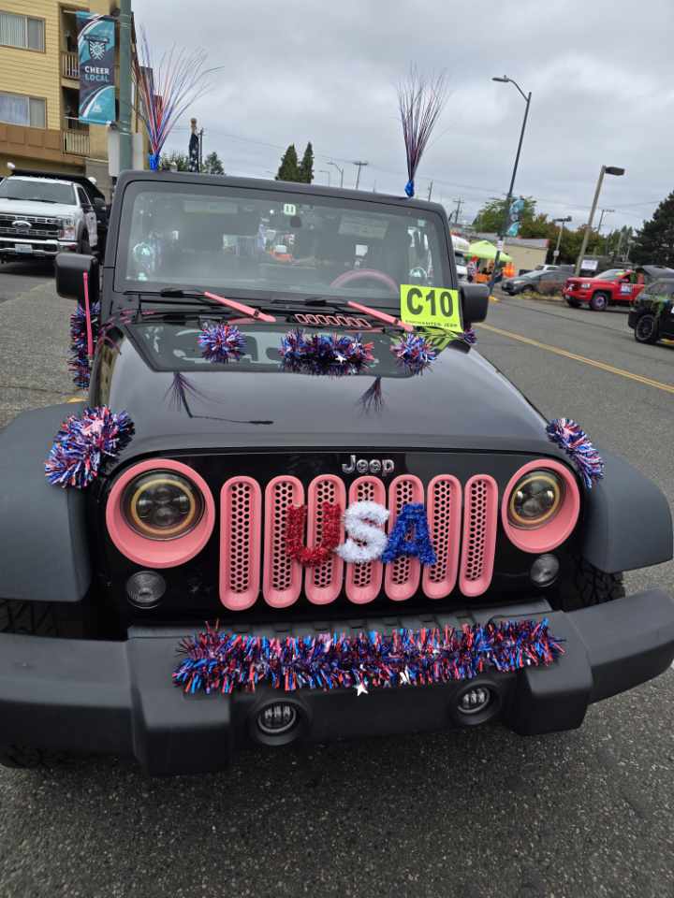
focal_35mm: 23
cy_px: 449
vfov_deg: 73.9
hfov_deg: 58.9
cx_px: 337
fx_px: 597
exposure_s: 1/3972
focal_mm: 6.3
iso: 80
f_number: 1.7
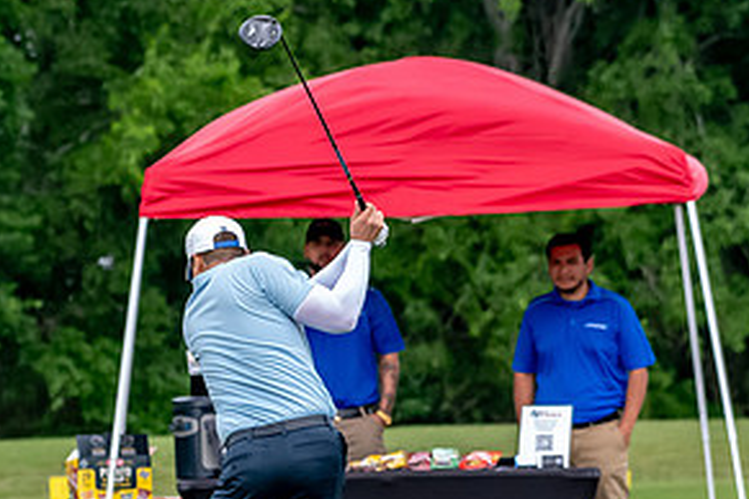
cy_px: 418
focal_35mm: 598
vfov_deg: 2.3
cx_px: 211
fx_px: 12441
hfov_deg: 3.4
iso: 2000
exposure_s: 1/2000
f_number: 5.6
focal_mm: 200
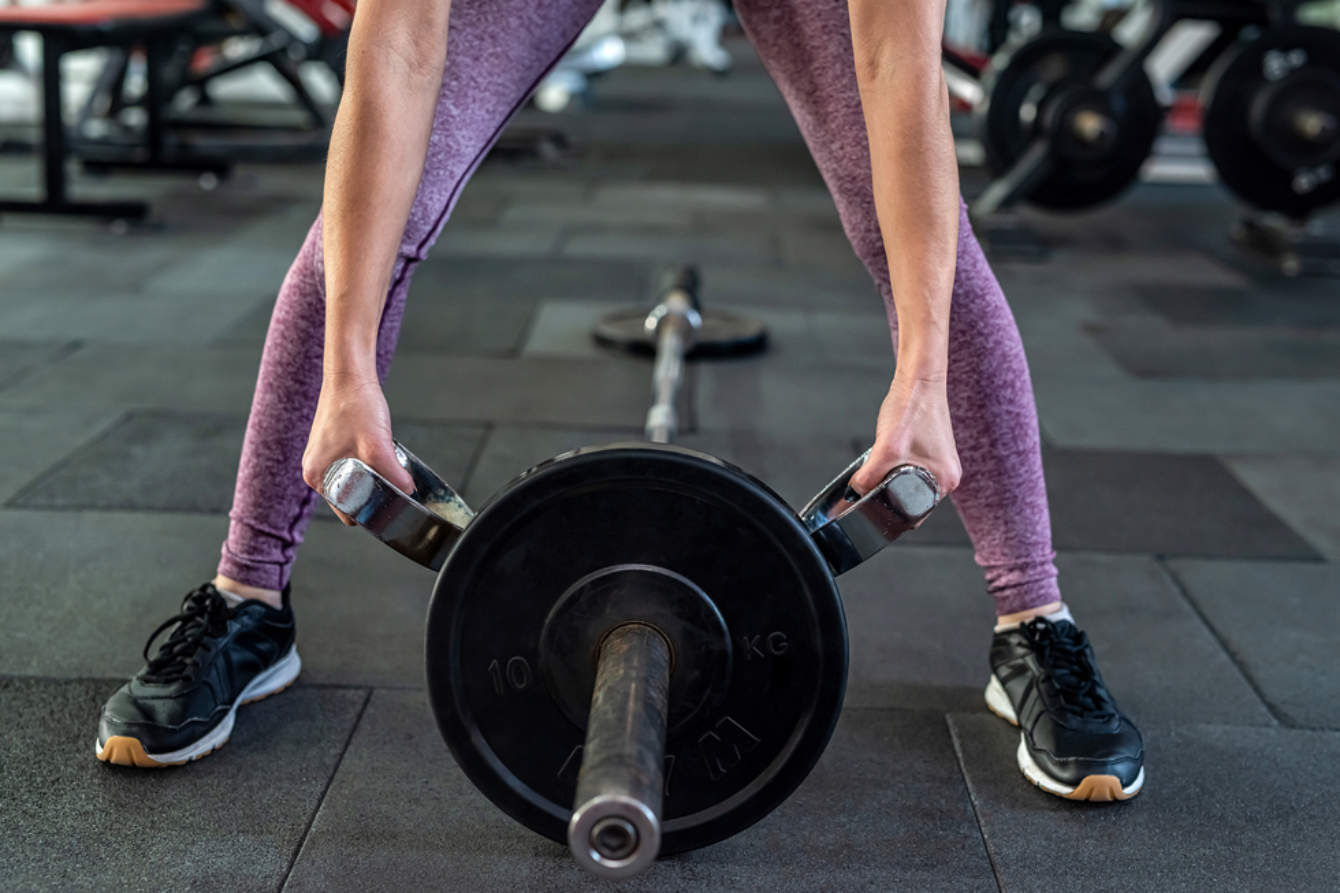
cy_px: 449
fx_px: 1898
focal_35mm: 51
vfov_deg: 26.5
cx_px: 680
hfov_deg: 38.9
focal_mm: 50
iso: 640
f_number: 2.8
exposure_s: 1/125
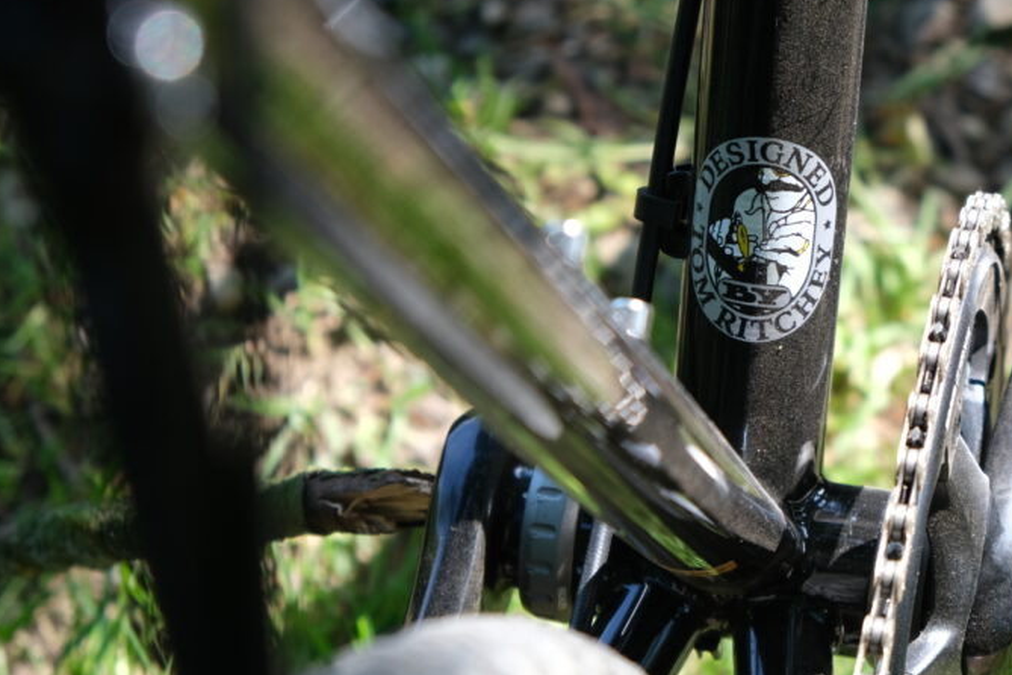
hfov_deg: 16.1
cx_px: 670
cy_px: 337
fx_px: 3570
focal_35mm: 127
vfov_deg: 10.8
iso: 160
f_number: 4.5
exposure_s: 1/110
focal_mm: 55
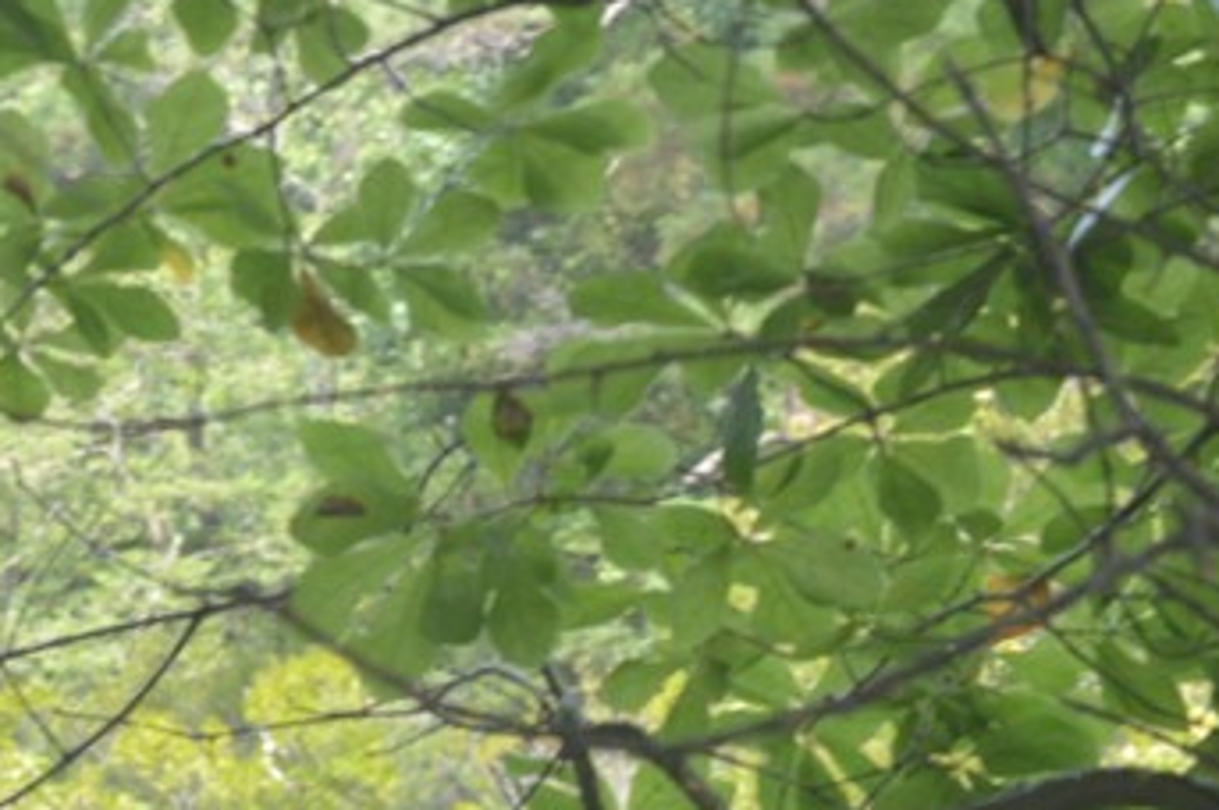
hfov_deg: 7.7
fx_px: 8849
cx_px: -663
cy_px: 472
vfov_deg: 5.2
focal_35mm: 262
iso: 140
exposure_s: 1/60
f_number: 8
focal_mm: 55
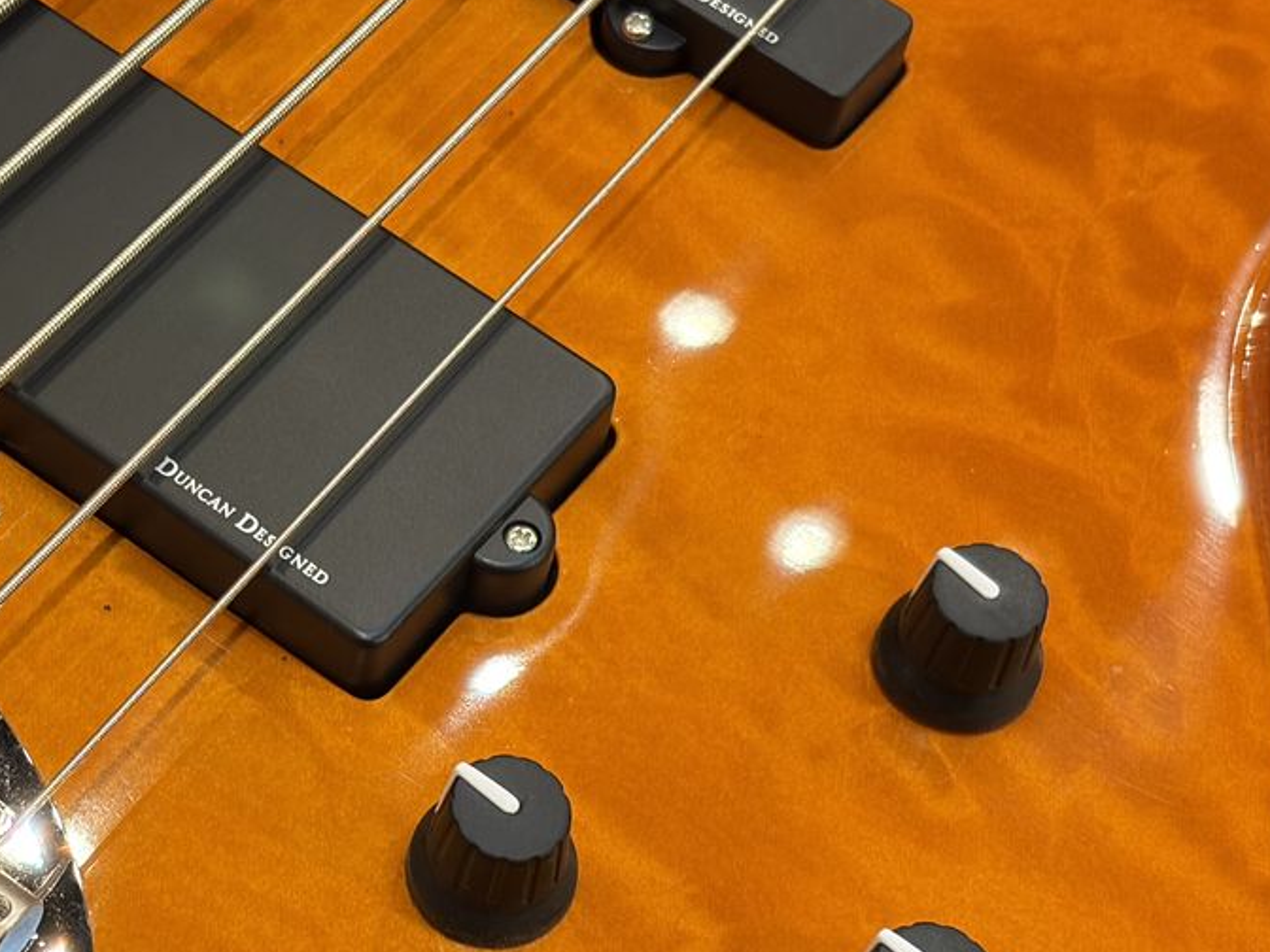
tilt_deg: -55.1
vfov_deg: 14.9
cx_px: 112
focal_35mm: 99
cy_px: 574
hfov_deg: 19.4
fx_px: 3632
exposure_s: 1/40
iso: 125
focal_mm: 5.96
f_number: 1.6
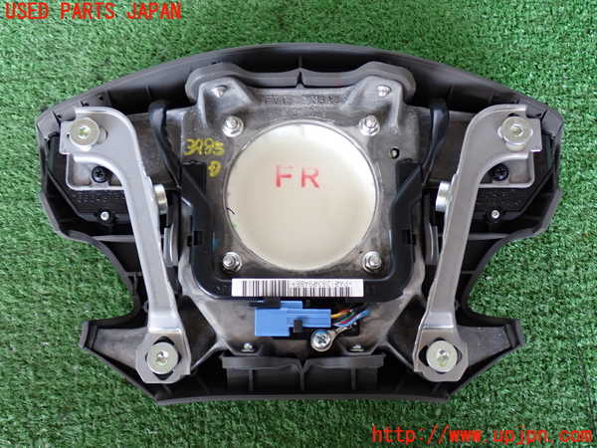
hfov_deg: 49.0
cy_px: 224
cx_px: 298
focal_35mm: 38
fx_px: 655
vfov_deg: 37.7
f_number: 2.7
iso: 250
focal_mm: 6.83
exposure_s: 1/40
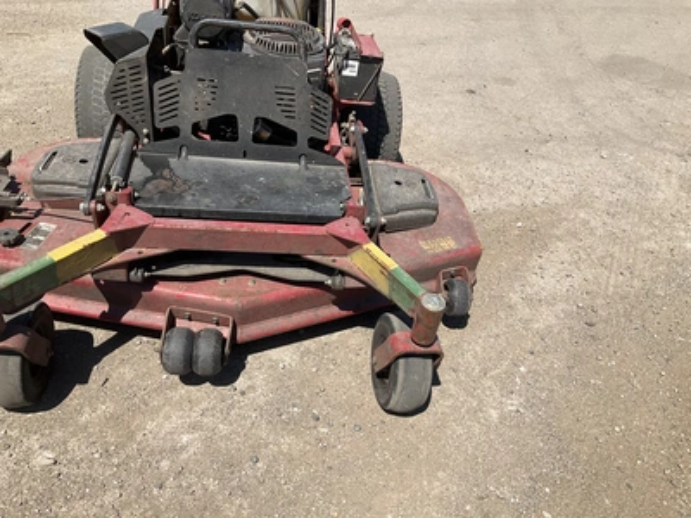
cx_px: 346
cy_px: 259
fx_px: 579
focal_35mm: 29
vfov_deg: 48.2
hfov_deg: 61.7
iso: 25
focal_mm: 3
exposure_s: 1/1984
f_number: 1.8
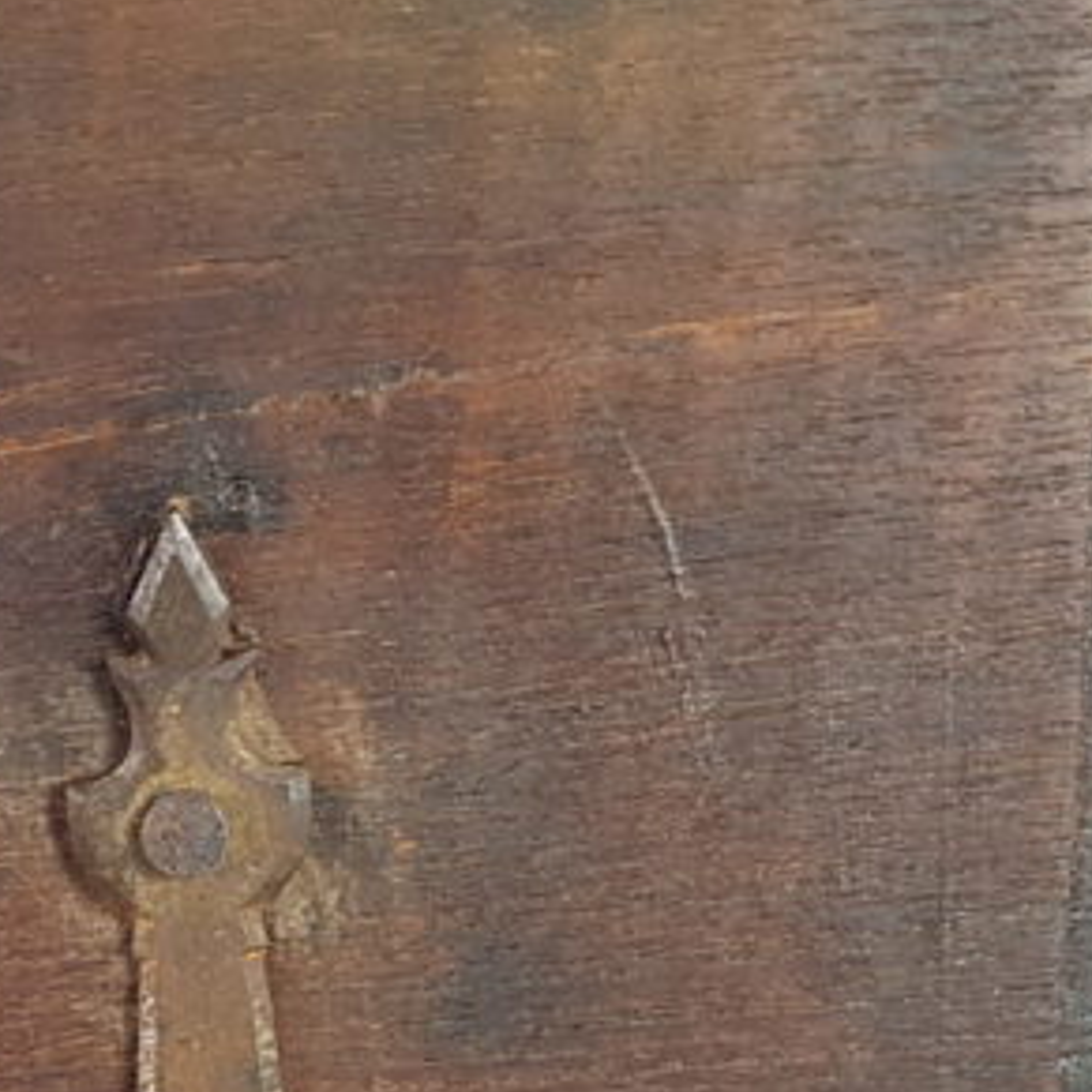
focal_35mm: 79
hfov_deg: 21.1
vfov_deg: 20.5
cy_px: 1317
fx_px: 2820
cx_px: -41
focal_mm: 4.2
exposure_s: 1/33
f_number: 1.7
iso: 160
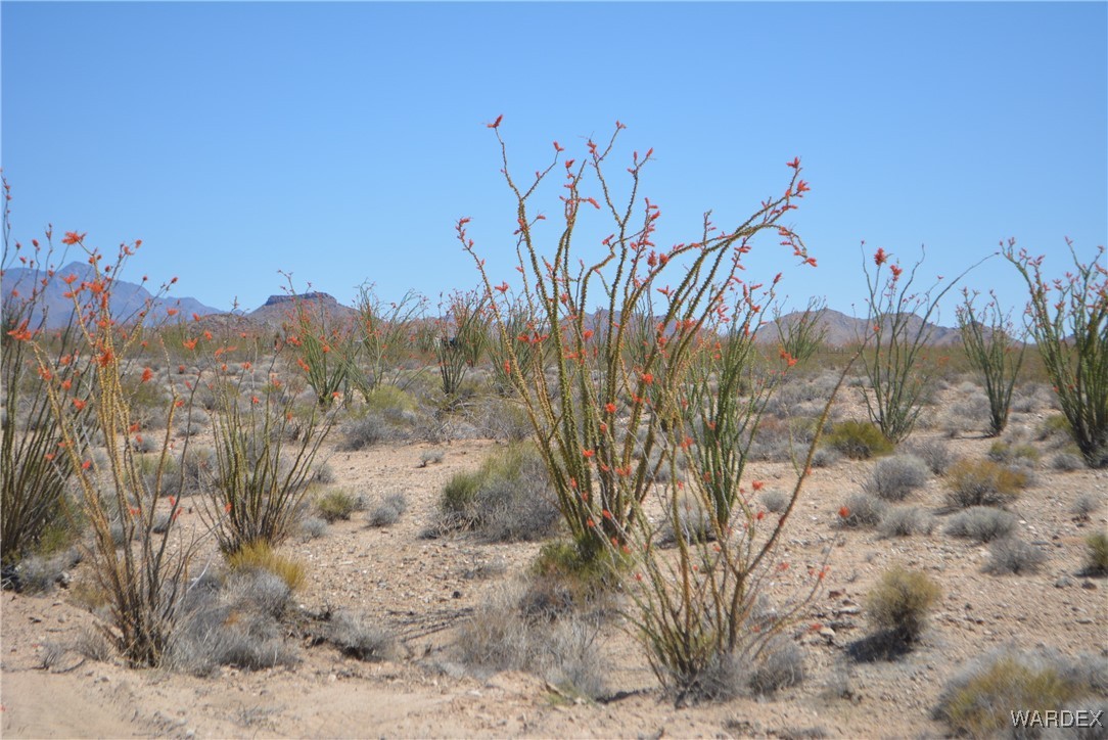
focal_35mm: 82
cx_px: 554
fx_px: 2540
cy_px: 370
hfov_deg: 24.6
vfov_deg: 16.6
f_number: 6.3
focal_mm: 55
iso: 400
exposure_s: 1/1600
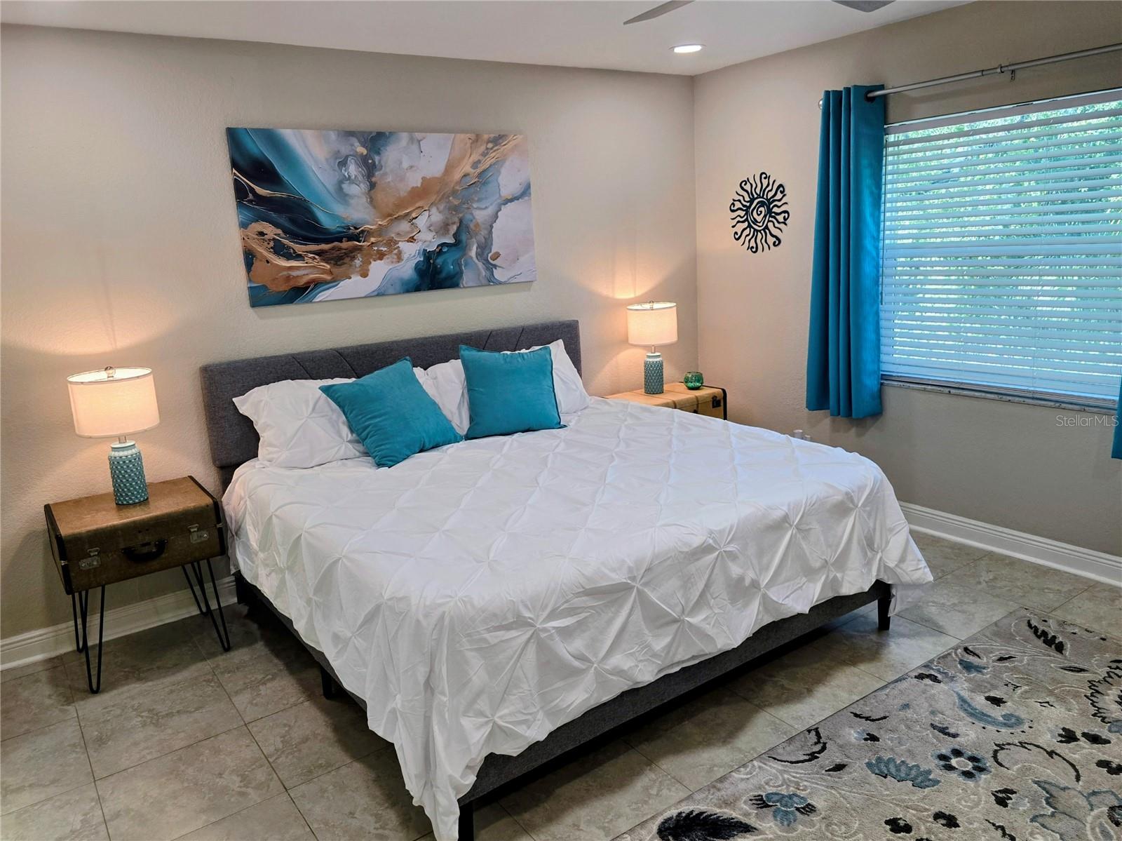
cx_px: 561
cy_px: 420
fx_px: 745
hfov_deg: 73.9
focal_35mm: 23
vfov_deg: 58.9
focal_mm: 6.3
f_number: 1.7
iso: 125
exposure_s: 1/120
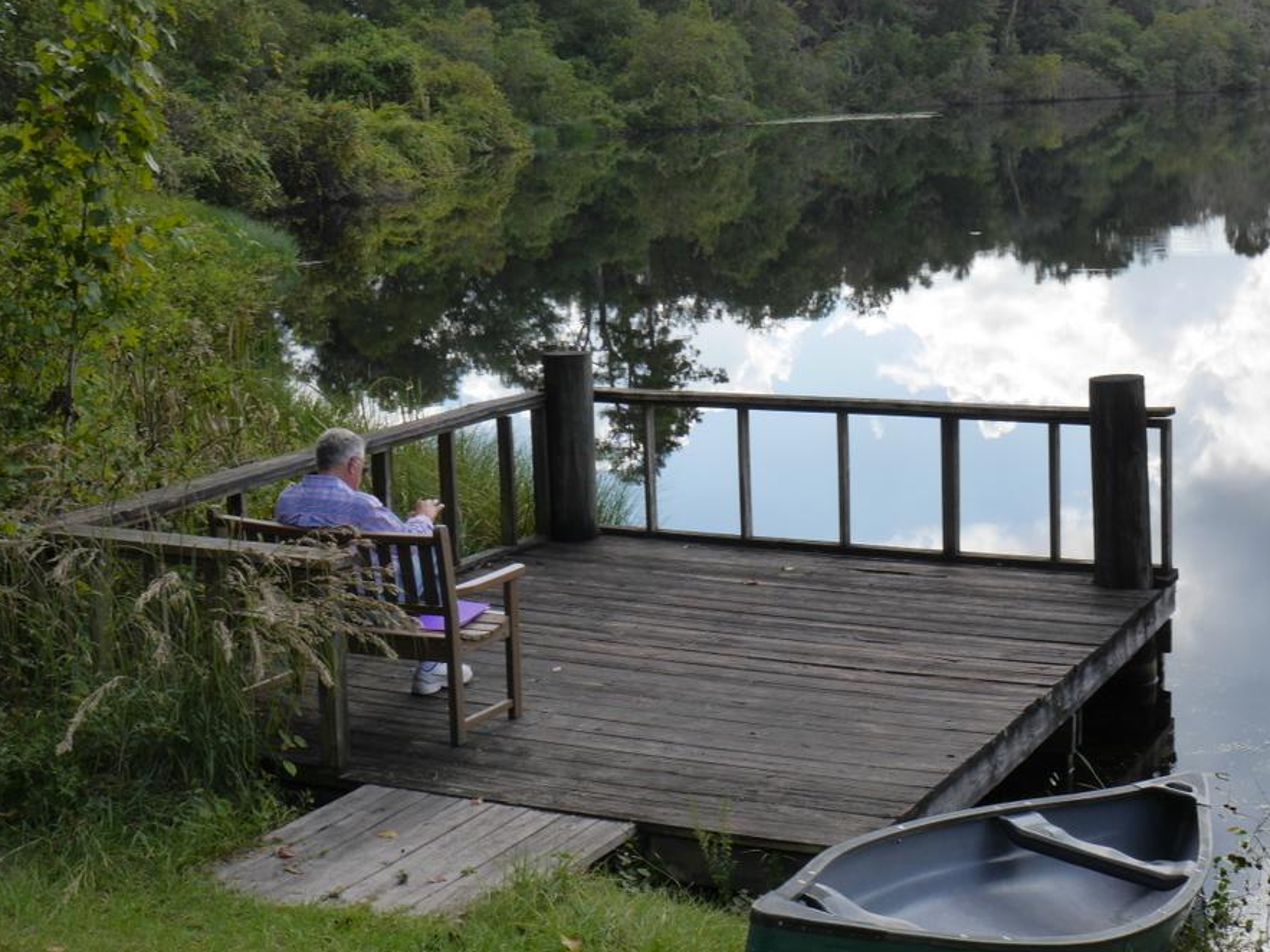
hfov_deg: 33.2
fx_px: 2128
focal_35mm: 58
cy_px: 536
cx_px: 698
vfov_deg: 25.2
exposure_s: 1/60
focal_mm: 25
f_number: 16
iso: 200
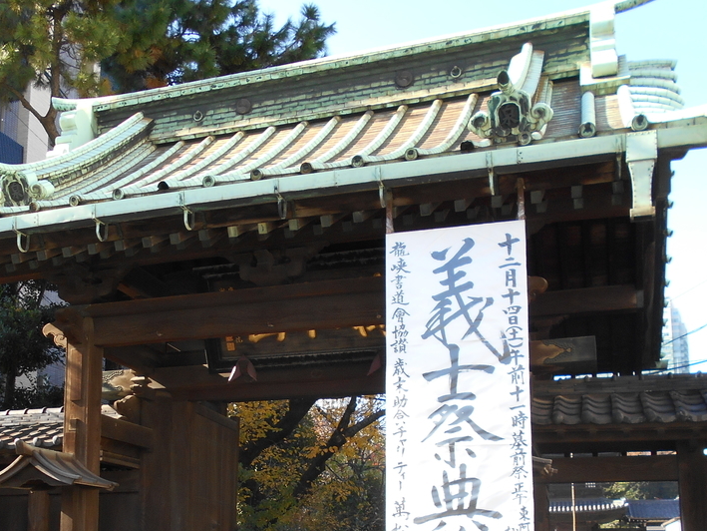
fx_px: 899
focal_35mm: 44
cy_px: 425
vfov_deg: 32.0
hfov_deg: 42.8
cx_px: 288
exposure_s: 1/160
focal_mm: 4.6
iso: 80
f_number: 3.2
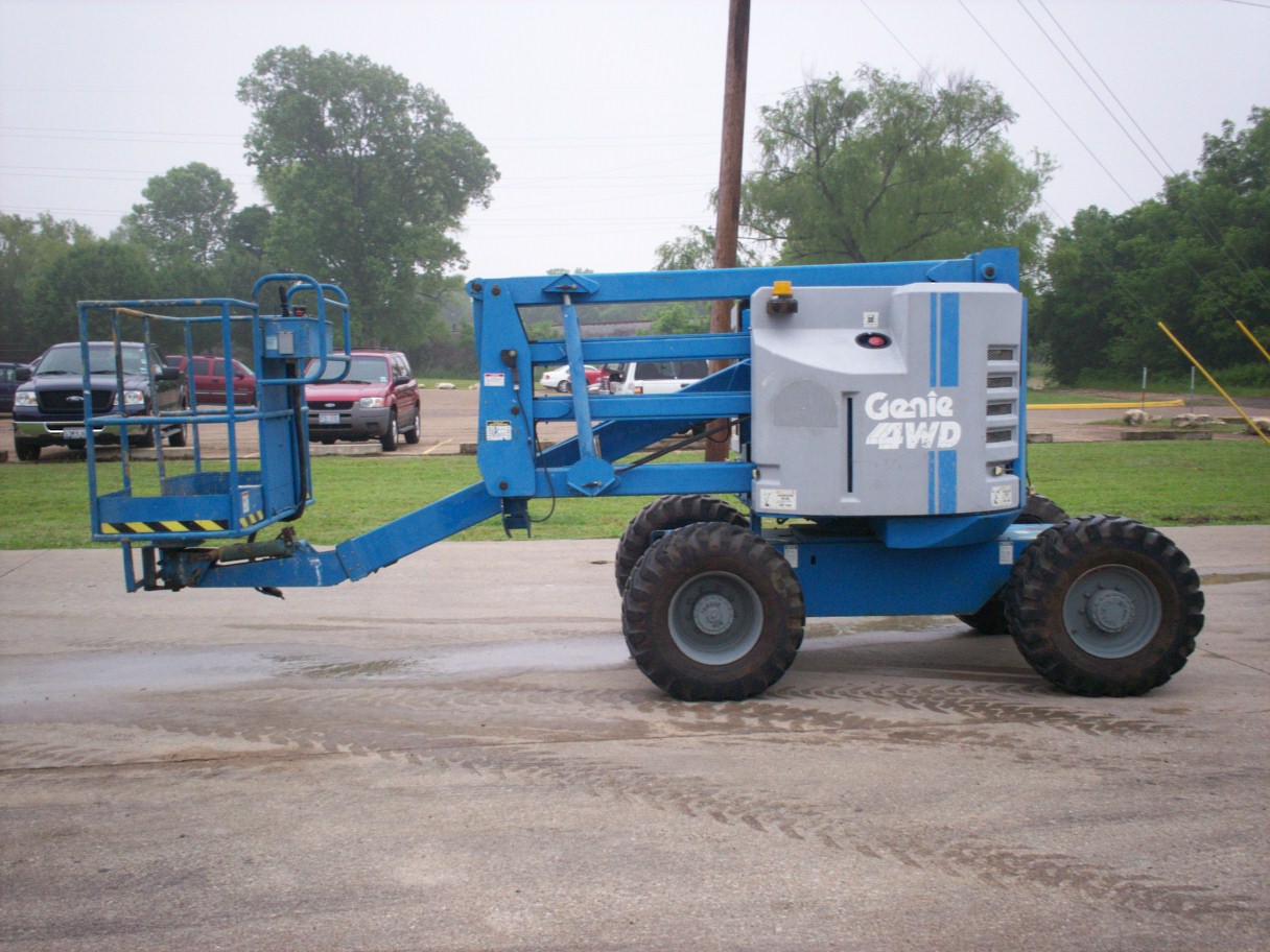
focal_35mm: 36
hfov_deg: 51.4
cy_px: 476
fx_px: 1321
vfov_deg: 39.7
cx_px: 635
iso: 100
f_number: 4.5
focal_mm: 6
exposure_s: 1/91
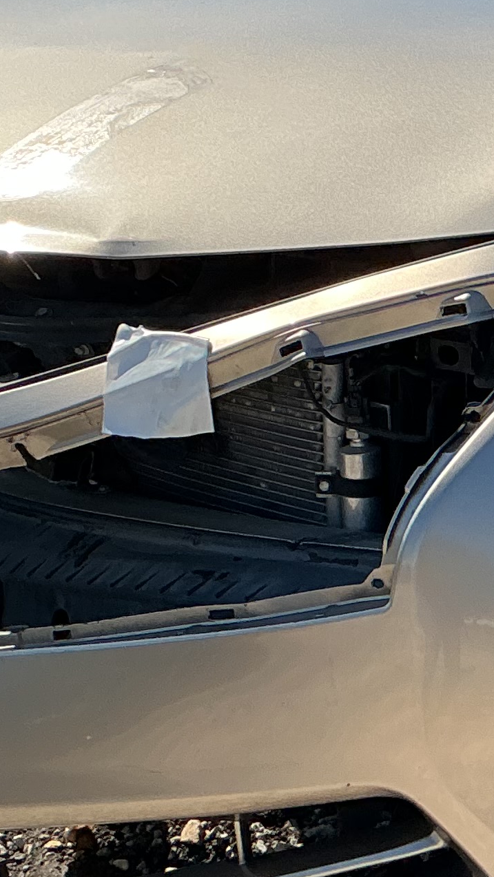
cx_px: 668
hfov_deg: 11.7
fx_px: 2328
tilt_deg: -11.9
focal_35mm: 100
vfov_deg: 21.2
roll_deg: -0.5
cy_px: 226
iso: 25
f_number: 1.8
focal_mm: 3
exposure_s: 1/1311
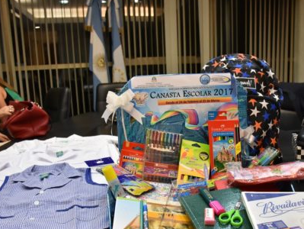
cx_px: 182
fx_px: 343
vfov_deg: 36.7
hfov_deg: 47.6
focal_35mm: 39
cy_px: 142
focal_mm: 18
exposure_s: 1/80
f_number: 4.5
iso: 1250
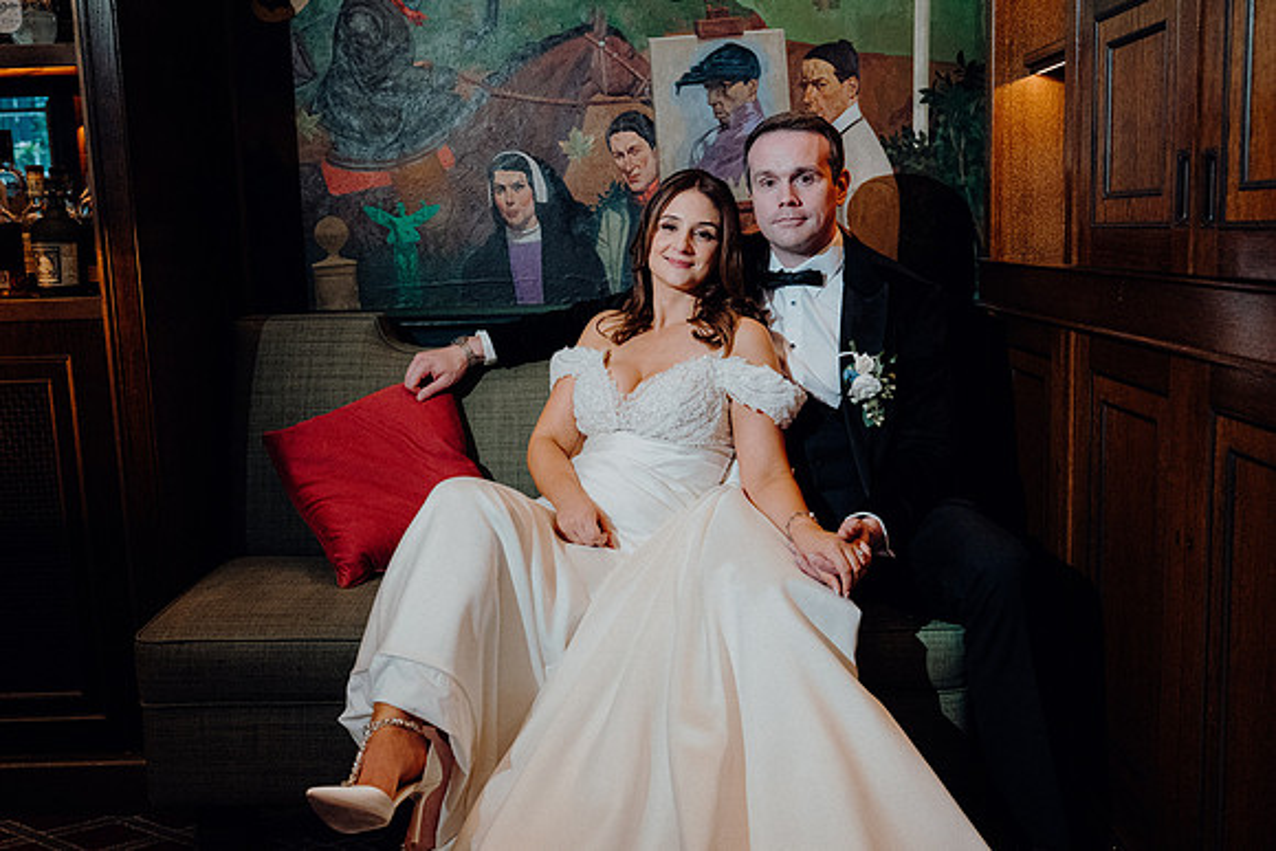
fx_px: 1249
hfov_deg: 54.1
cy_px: 426
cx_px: 638
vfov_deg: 37.6
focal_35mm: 35
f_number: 3.5
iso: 5000
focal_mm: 33
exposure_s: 1/160
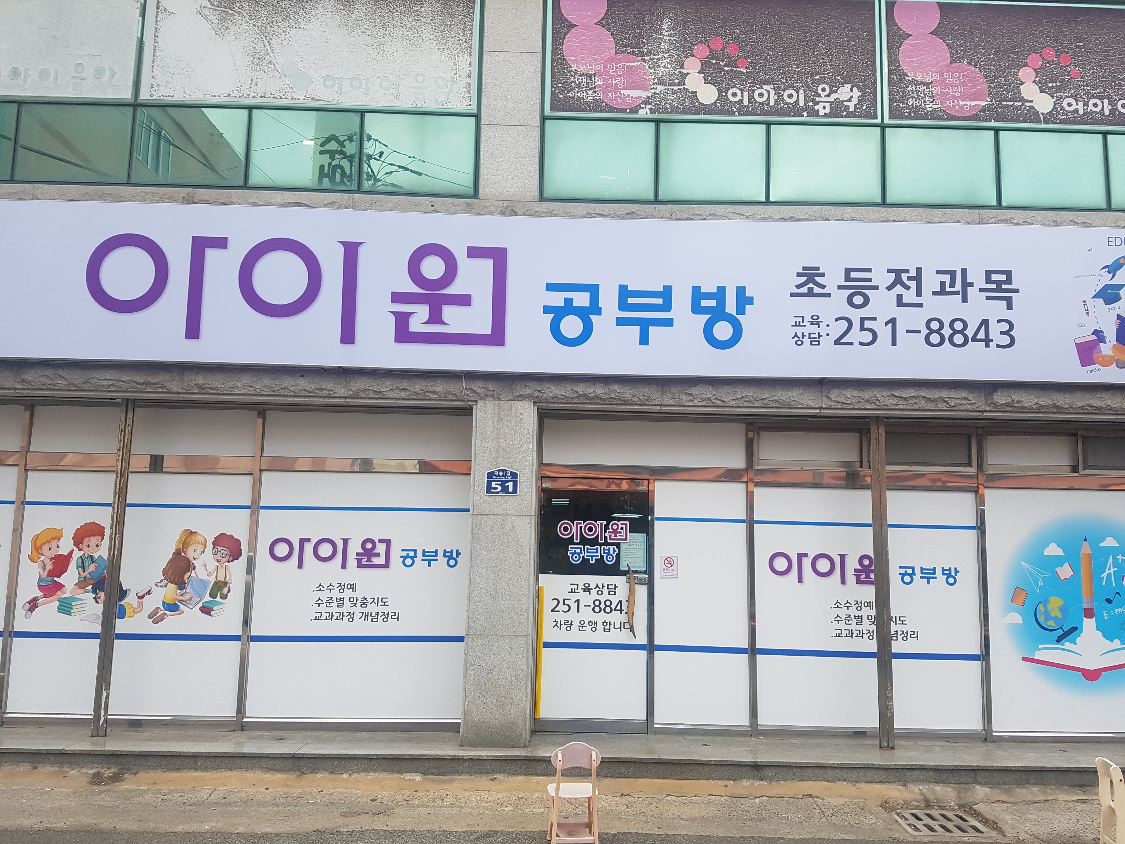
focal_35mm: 26
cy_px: 422
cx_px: 562
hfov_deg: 67.3
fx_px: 845
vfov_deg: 53.1
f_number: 1.7
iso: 50
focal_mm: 4.2
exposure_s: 1/314
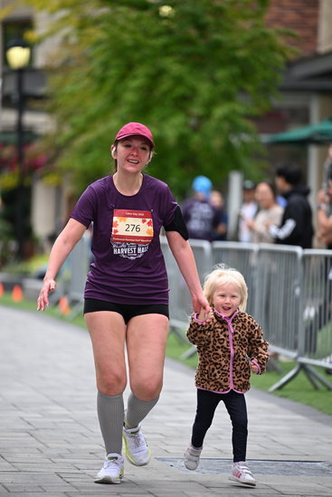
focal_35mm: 200
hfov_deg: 6.9
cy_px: 248
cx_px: 166
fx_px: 2765
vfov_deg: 10.3
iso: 640
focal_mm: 200
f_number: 2.8
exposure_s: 1/2500
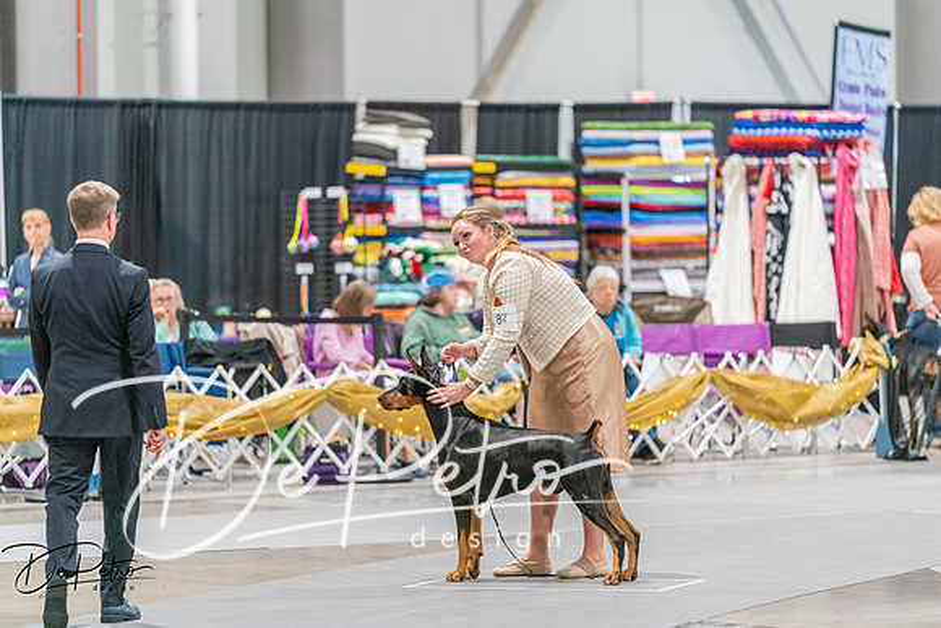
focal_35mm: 200
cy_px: 314
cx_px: 470
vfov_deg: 6.9
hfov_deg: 10.3
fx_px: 5229
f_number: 2.8
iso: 6400
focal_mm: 200
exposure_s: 1/250
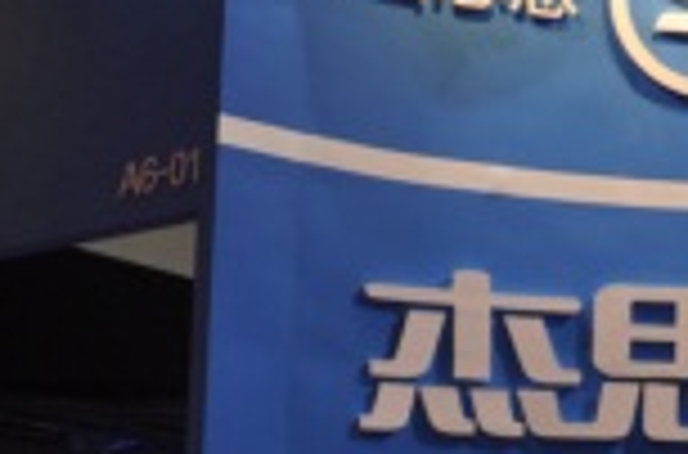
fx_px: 2248
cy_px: 647
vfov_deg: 11.2
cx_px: 787
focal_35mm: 118
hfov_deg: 16.8
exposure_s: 1/60
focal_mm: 24
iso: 500
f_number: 4
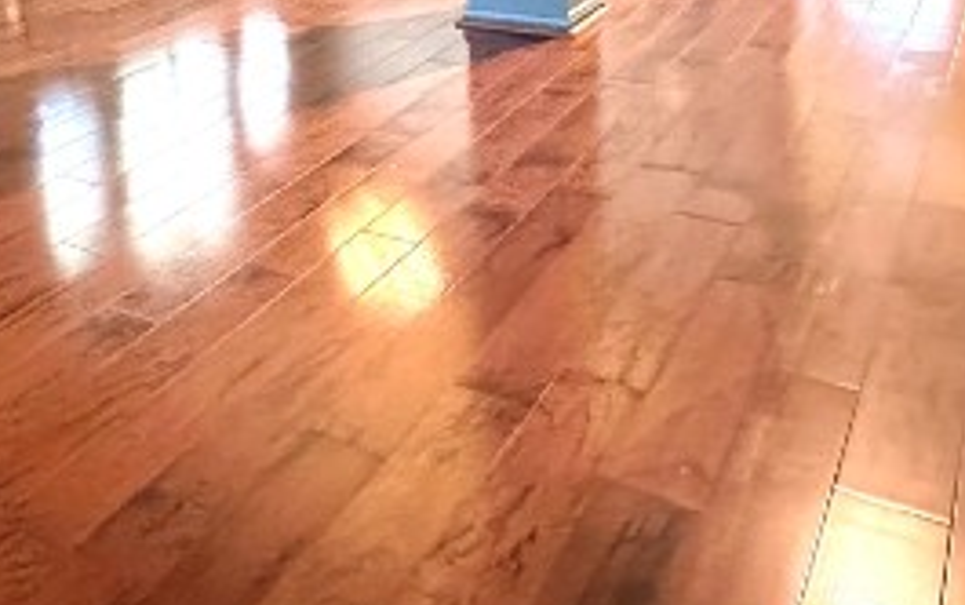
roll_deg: +3.1
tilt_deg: -7.2
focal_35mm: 43
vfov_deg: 26.8
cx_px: 117
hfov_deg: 42.7
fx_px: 1132
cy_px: -102
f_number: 2.2
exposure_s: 1/60
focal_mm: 2.22
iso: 800
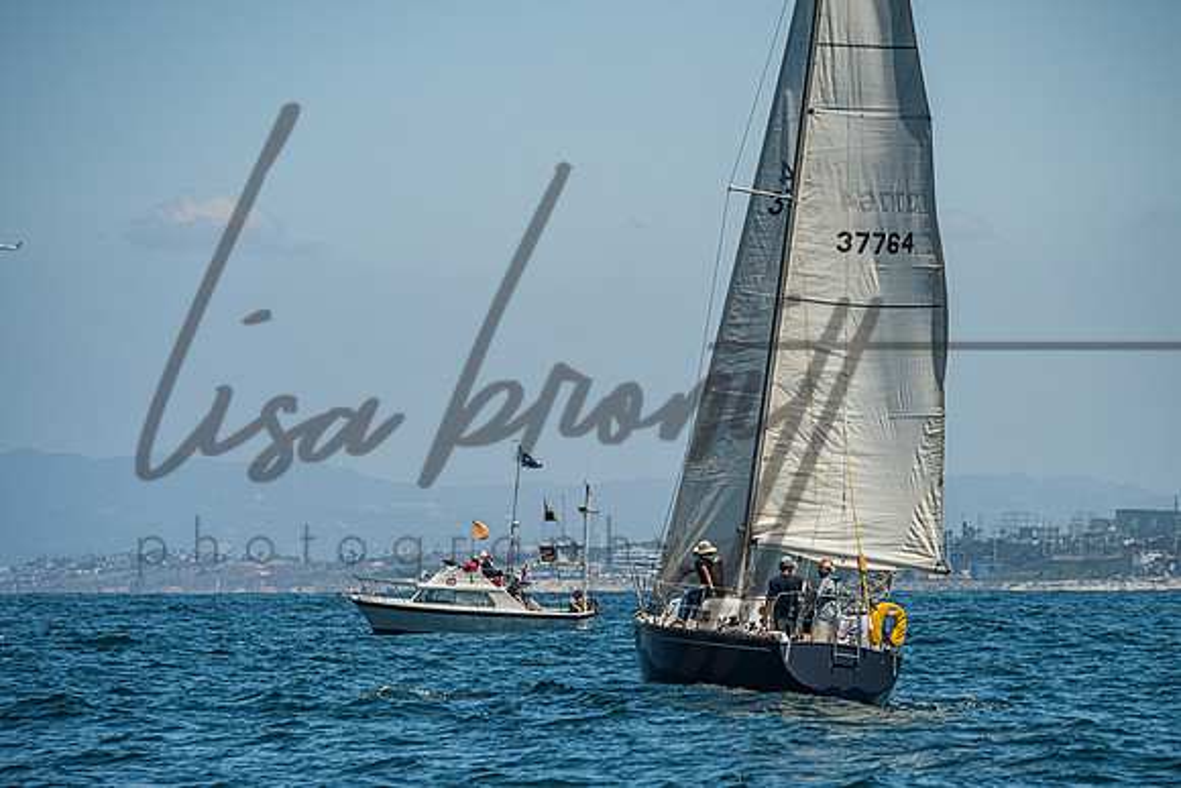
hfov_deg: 7.7
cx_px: 600
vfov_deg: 5.2
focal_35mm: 267
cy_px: 513
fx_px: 8748
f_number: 6.3
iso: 320
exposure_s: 1/1250
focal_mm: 200
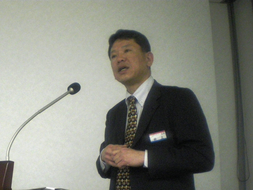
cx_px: 126
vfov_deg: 39.7
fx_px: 263
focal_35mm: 36
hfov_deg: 51.4
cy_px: 95
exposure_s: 1/30
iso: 800
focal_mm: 6.3
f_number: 3.1
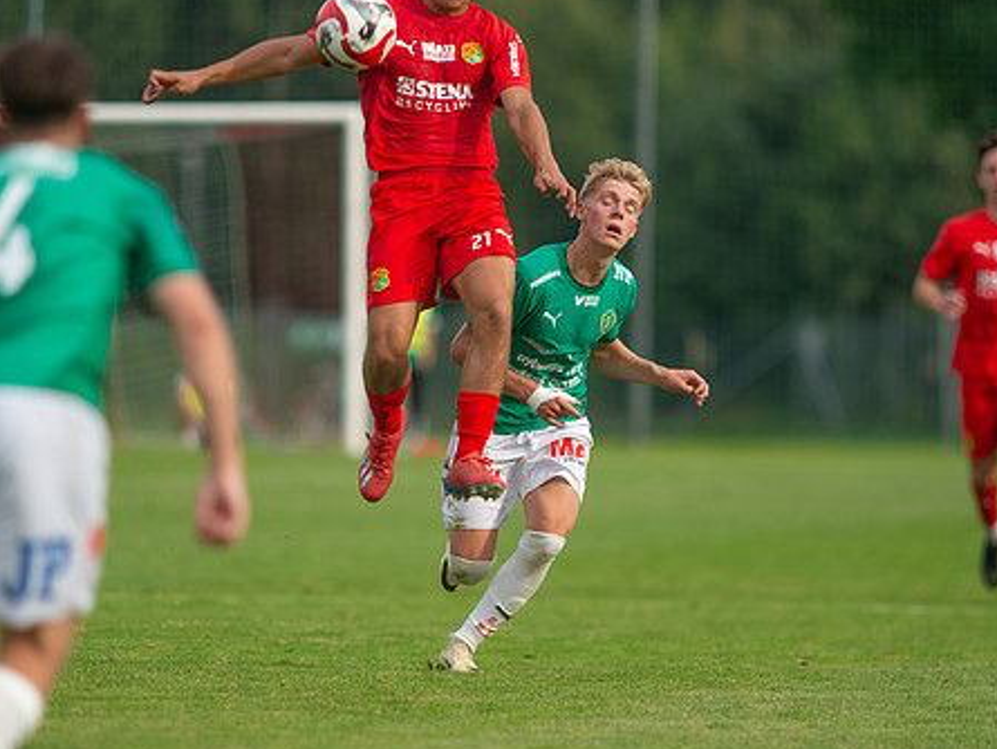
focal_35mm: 526
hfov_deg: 3.8
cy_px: 388
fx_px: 15154
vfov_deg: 2.8
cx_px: 432
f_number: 4
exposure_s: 1/1000
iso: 220
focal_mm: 420
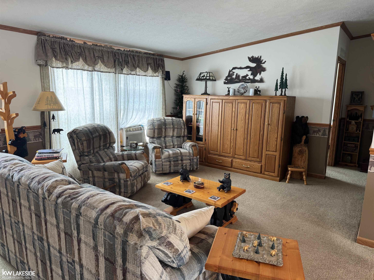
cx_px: 187
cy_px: 140
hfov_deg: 71.6
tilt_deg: -9.9
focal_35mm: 24
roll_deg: -1.1
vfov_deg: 56.8
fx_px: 259
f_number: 1.78
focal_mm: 6.76
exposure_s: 1/60
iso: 125
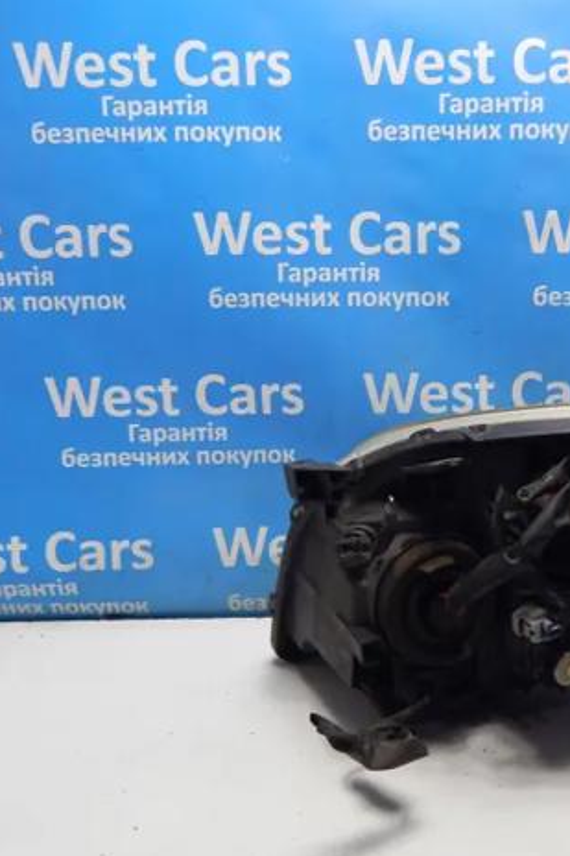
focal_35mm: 33
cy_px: 439
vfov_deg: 57.2
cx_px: 469
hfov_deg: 38.2
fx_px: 784
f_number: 3
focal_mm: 4
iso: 125
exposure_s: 1/30
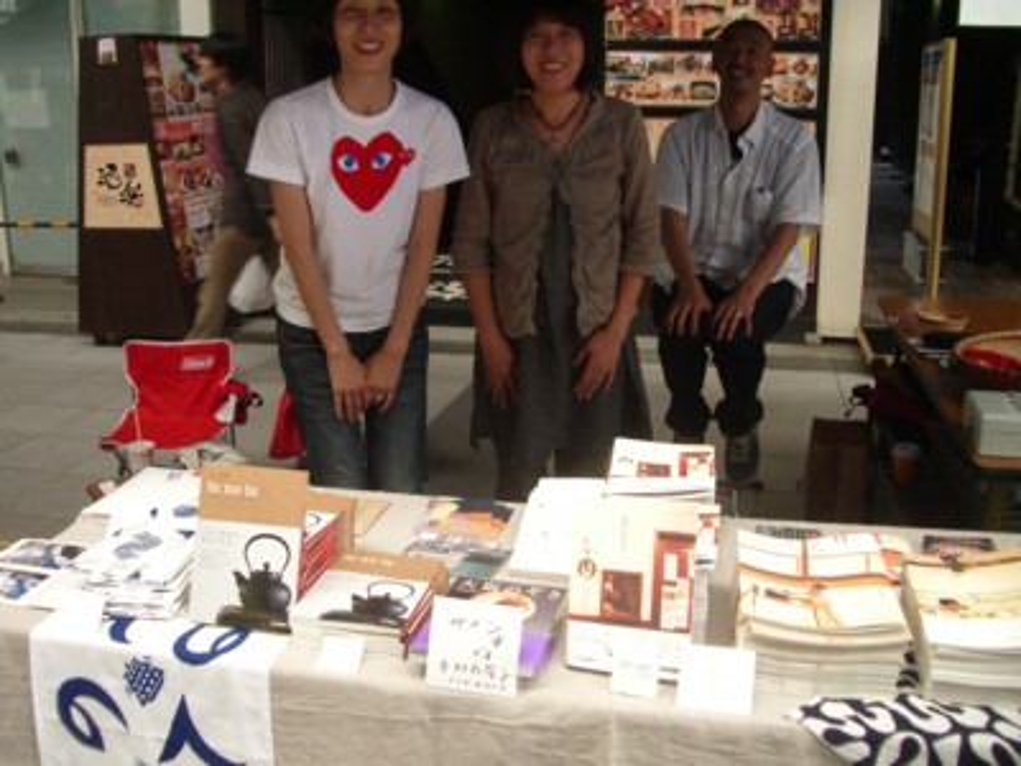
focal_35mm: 35
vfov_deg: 40.7
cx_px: 510
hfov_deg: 52.6
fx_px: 1032
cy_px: 383
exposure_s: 1/50
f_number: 2.6
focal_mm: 5.8
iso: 200
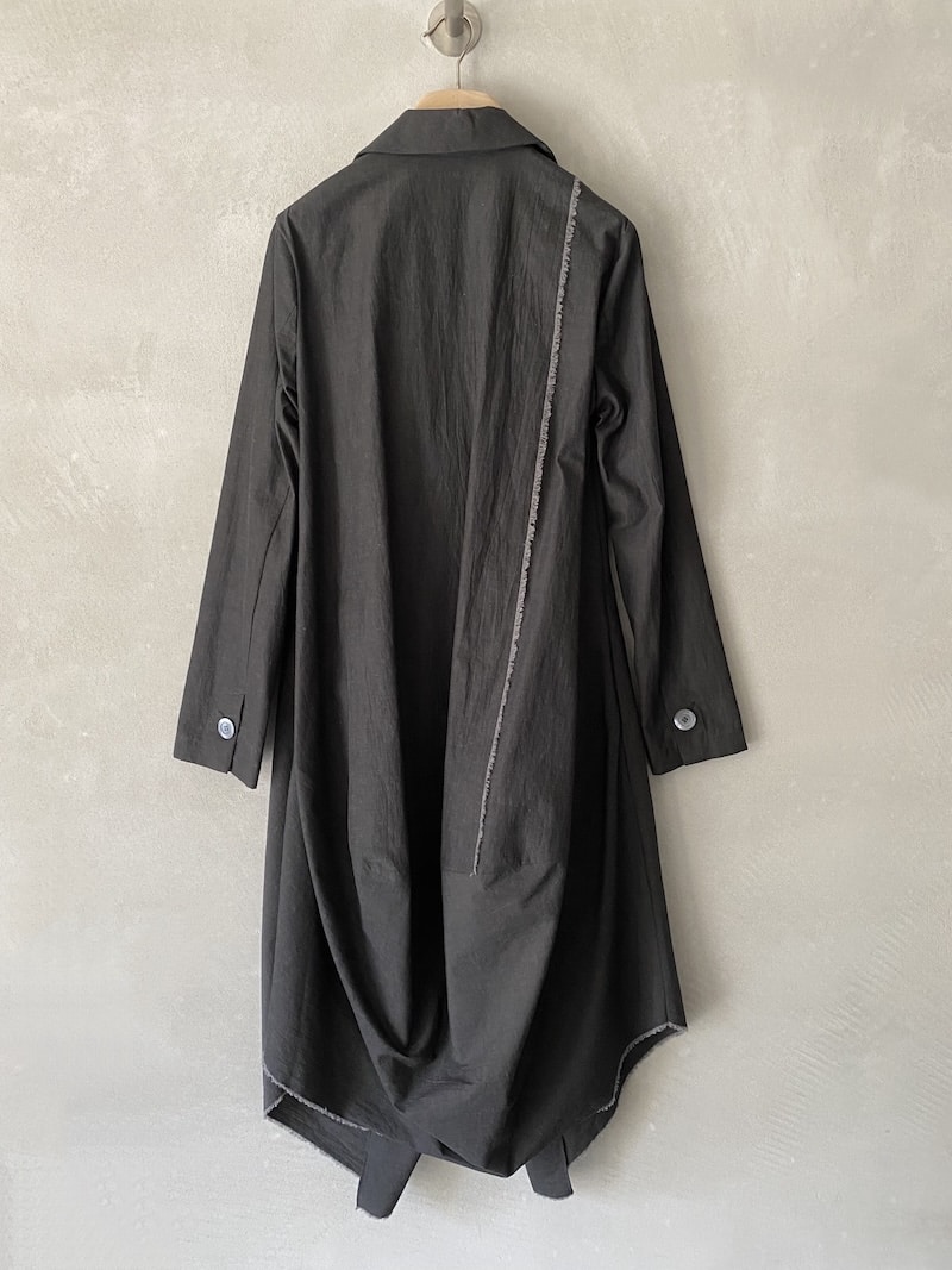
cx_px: 476
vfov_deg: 67.3
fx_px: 954
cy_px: 635
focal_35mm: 26
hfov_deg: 53.1
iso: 160
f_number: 1.8
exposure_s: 1/60
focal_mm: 4.25
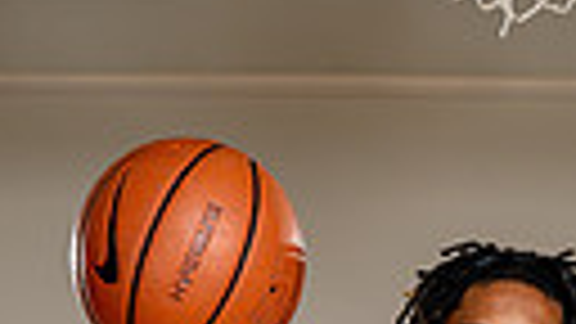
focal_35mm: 125
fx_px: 1909
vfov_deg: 8.6
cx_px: 382
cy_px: 842
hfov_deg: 17.1
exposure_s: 1/250
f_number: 8
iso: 250
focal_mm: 34
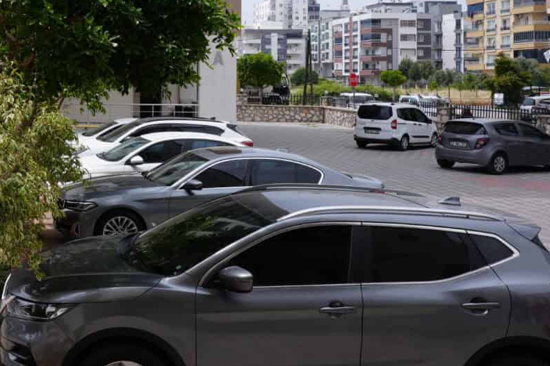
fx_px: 672
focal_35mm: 44
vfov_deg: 29.7
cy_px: 66
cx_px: -14
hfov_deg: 38.8
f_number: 10
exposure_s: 1/160
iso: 100
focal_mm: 17
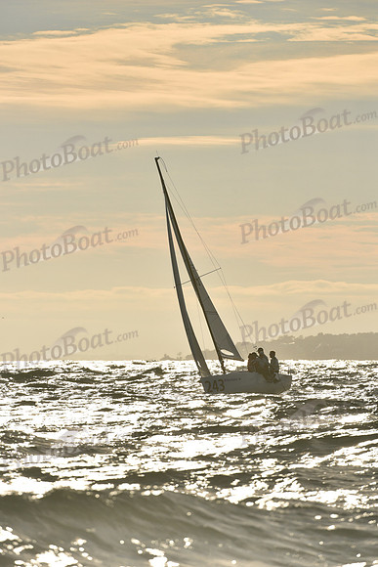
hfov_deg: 3.4
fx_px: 6296
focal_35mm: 400
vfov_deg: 5.2
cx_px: 189
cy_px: 284
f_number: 9
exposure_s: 1/2500
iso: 320
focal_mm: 400
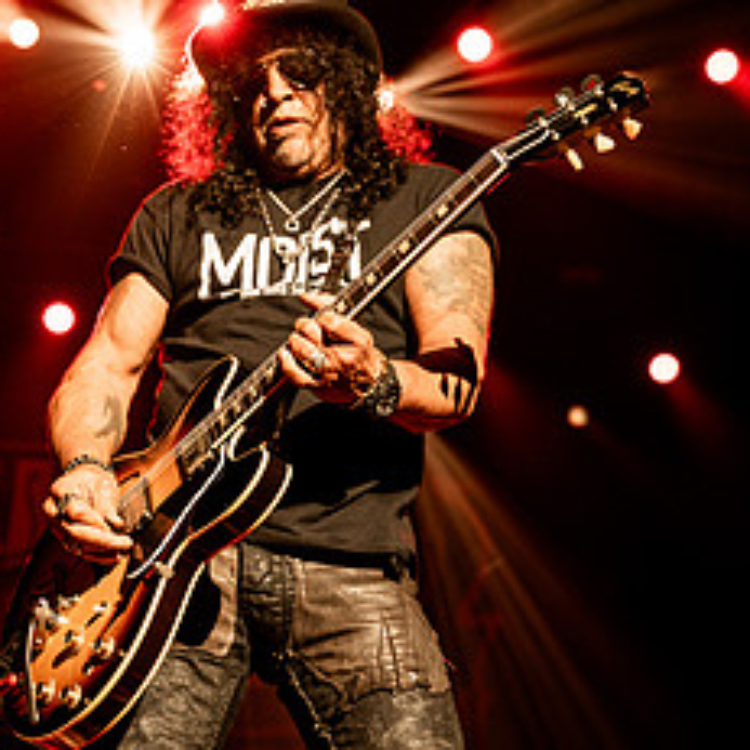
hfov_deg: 27.3
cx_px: 312
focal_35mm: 63
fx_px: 1544
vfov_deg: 27.3
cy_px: 312
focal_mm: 38
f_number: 3.2
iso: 1600
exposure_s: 1/200
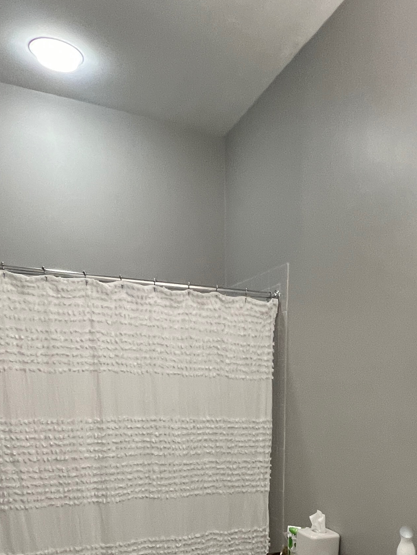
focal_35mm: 31
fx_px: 498
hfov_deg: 44.2
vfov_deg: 51.2
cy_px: 504
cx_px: 304
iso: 250
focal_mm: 1.57
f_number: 1.8
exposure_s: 1/60
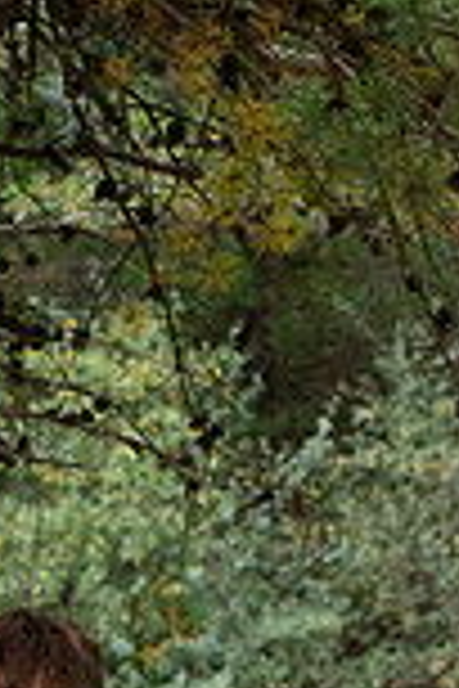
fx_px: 4494
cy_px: 1007
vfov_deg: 8.6
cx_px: 32
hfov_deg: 5.8
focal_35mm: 235
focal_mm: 80
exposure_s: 1/400
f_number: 7.1
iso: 800
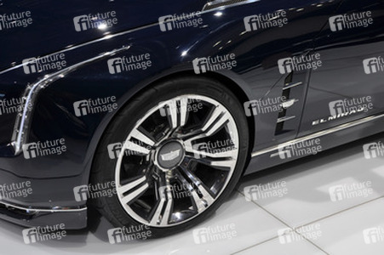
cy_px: 128
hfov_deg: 35.1
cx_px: 192
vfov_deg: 23.7
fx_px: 608
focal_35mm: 57
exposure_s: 1/160
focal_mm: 38
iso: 200
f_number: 6.3
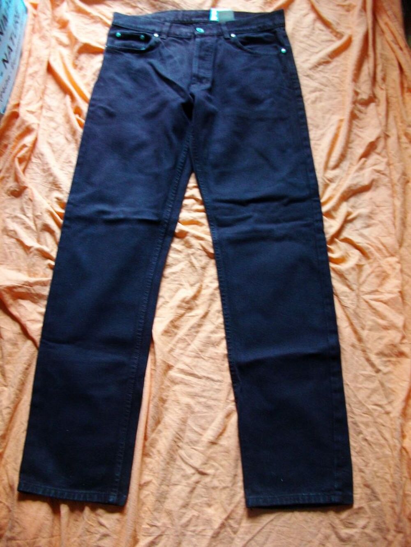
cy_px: 274
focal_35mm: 32
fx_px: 507
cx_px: 206
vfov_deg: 56.8
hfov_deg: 44.2
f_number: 2.9
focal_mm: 5.7
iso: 160
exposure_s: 1/8.41
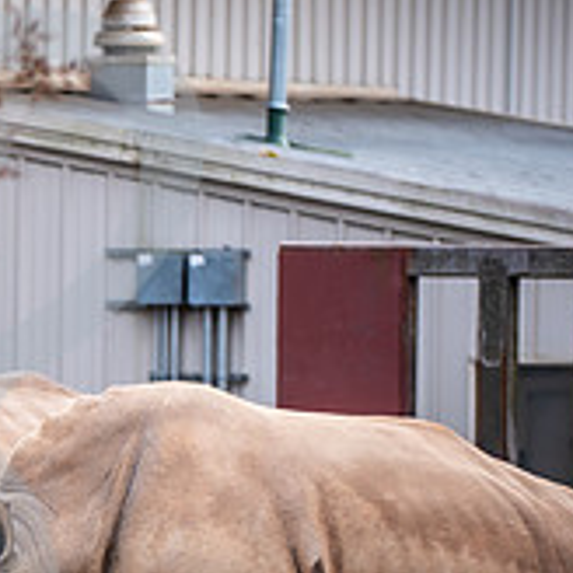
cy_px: 442
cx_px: -349
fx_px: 7304
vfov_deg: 4.5
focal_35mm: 390
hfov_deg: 4.5
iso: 100
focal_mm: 130
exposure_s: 1/250
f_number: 2.8
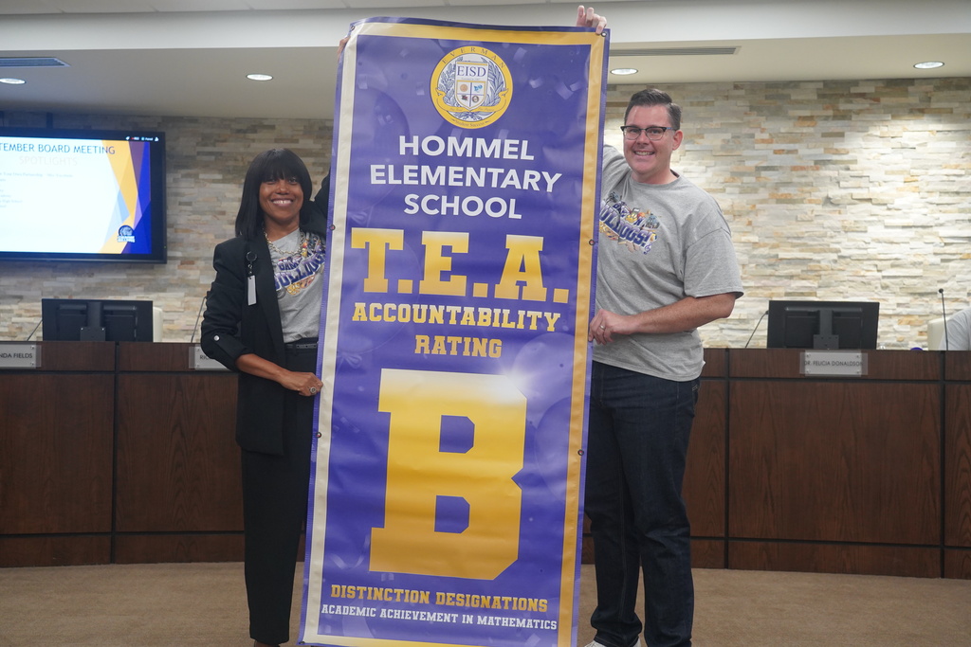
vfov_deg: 34.2
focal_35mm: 39
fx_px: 1052
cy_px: 324
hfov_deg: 49.5
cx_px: 486
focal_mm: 39
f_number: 4
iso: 2500
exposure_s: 1/160
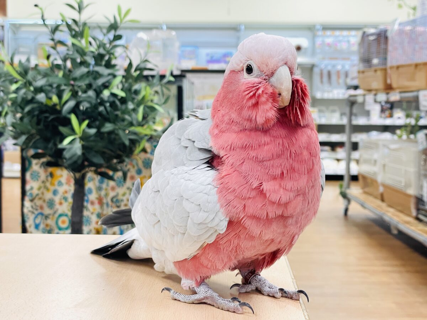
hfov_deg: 36.8
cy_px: 160
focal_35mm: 52
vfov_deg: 28.0
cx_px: 214
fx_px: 641
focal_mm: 6
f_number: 2
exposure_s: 1/99
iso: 125
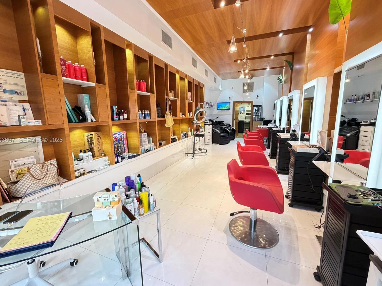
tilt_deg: -8.7
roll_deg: +1.4
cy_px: 140
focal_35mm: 15
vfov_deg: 81.7
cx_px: 188
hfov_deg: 98.2
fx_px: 166
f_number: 2.2
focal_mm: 2.22
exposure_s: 1/60
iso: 500
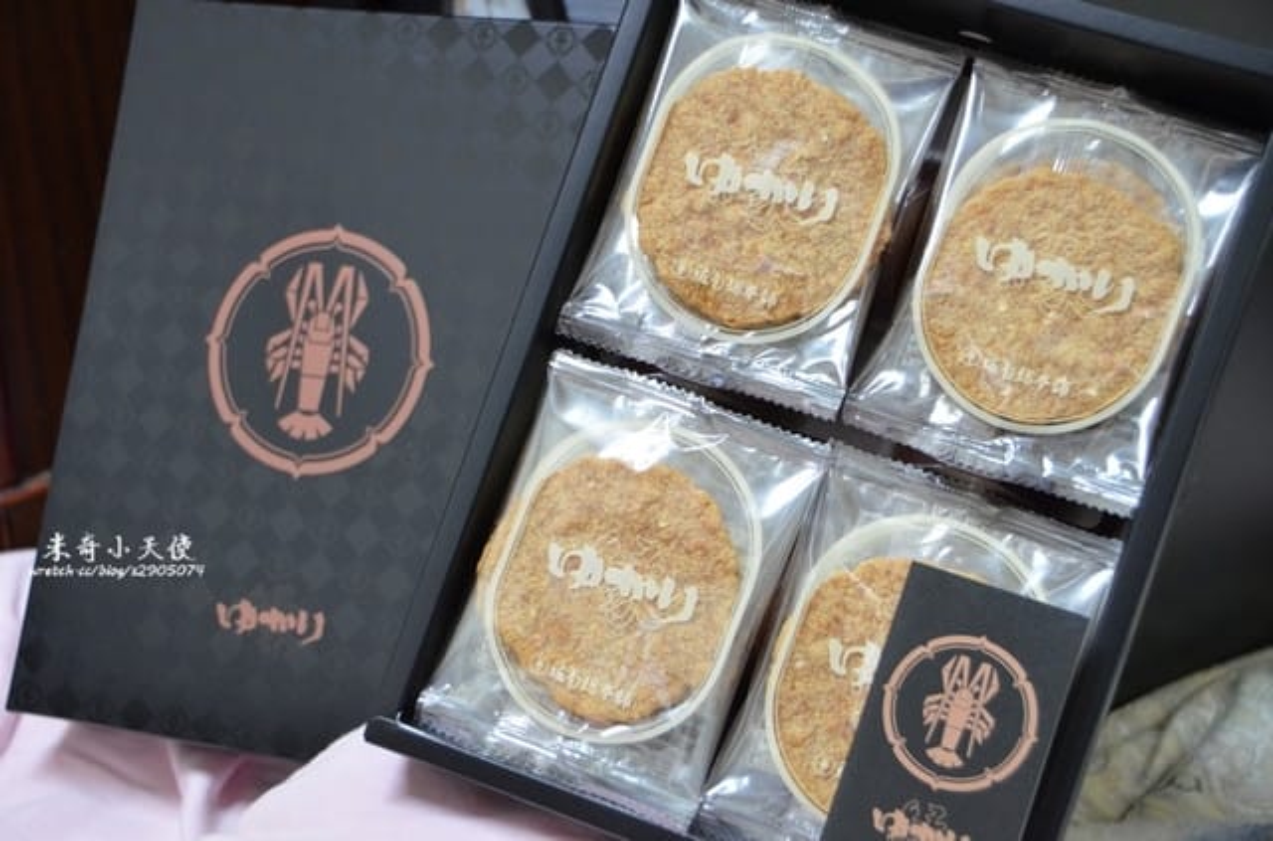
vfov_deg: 21.4
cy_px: 420
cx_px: 636
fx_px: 2222
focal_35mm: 63
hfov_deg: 32.0
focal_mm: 42
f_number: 4.2
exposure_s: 1/25
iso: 1600
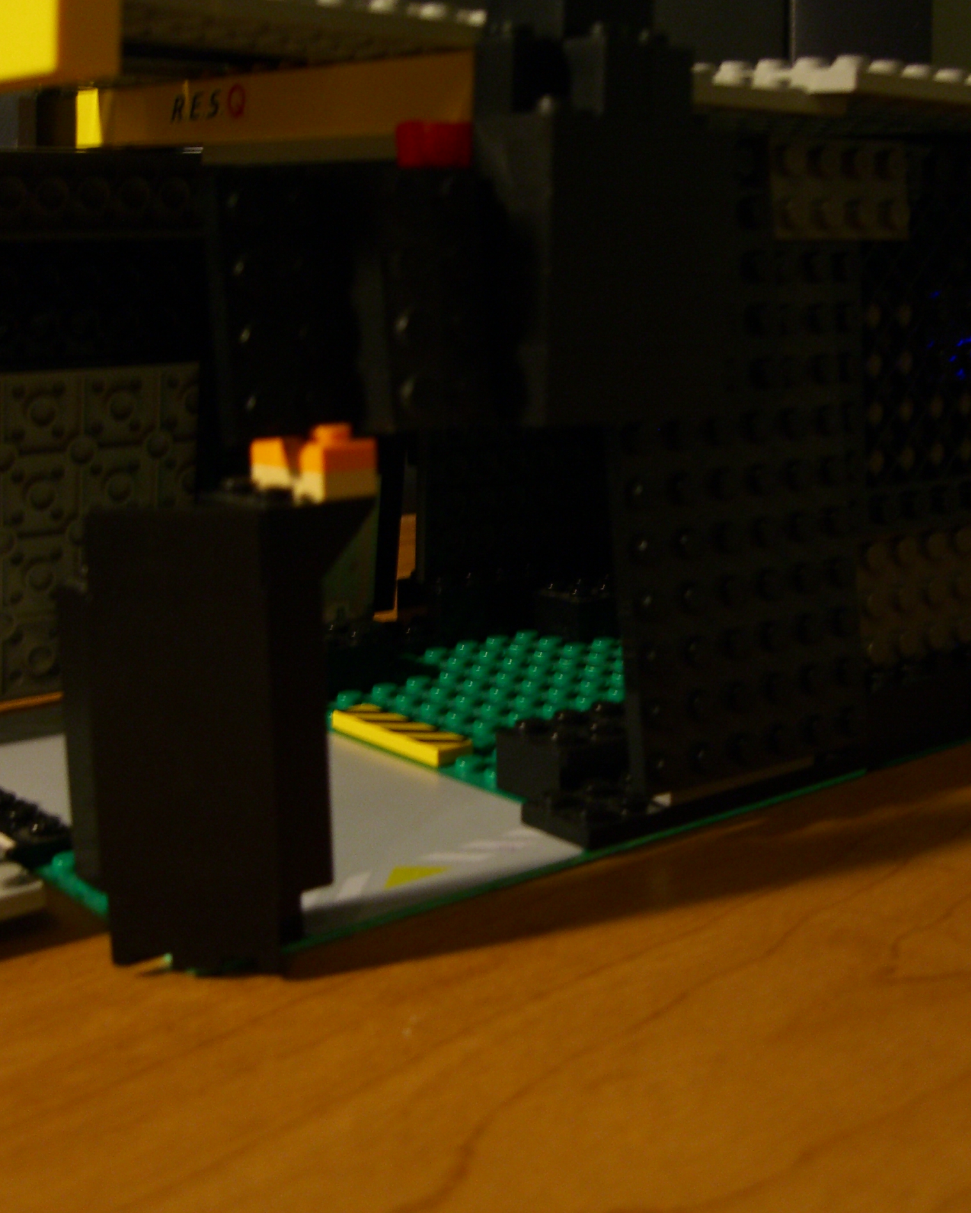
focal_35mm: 50
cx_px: 553
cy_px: 604
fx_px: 1796
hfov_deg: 30.2
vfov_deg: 37.3
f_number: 2.8
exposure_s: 1/8
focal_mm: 7.9
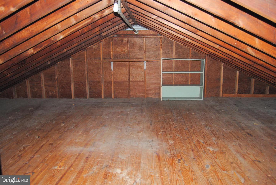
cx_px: 138
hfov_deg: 67.3
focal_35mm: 27
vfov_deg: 48.1
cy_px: 92
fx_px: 207
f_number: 4
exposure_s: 1/60
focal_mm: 18
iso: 400
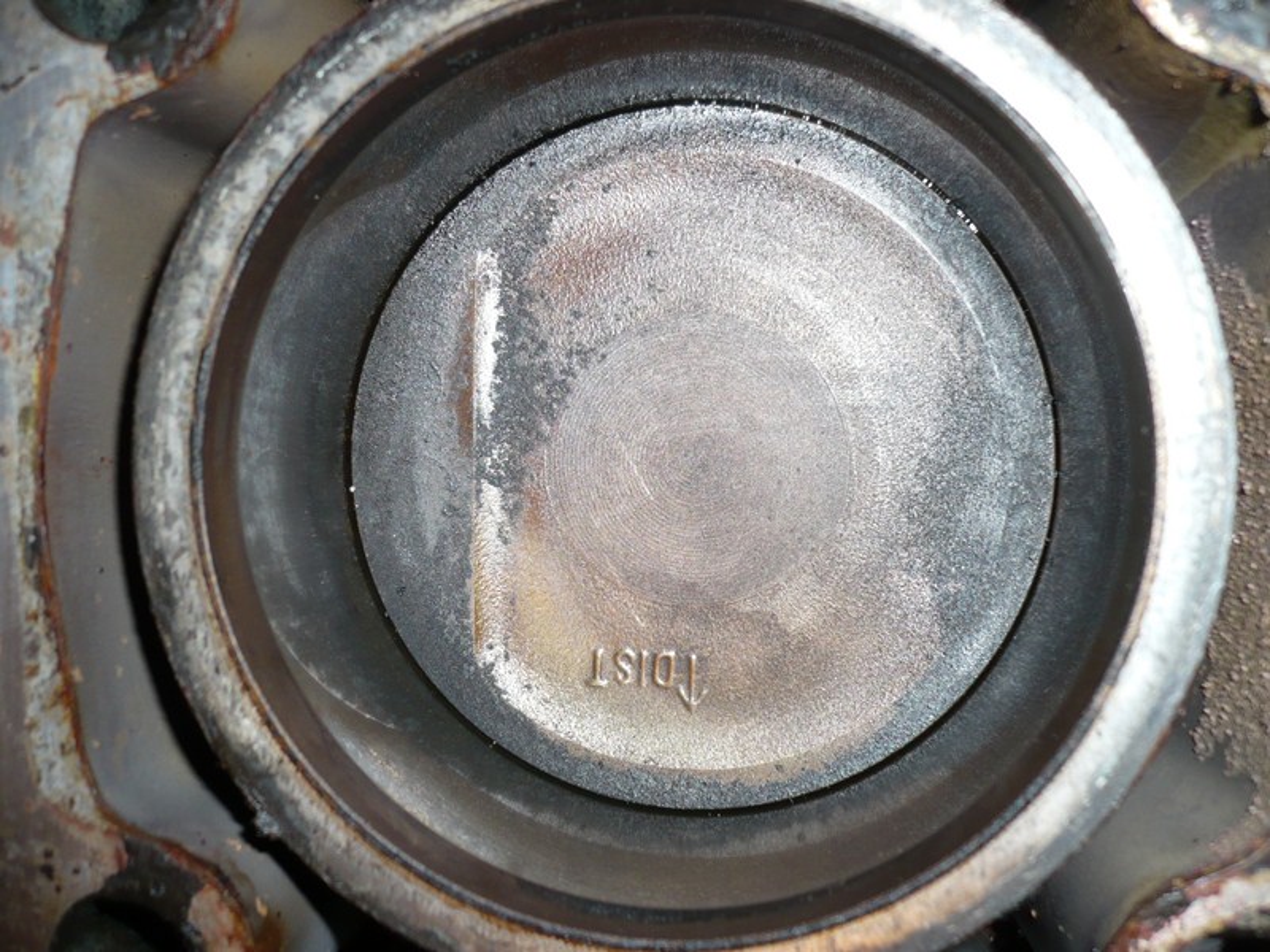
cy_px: 476
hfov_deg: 52.6
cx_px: 635
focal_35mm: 35
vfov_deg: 40.7
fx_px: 1284
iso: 100
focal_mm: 5.8
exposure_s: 1/30
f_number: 2.8
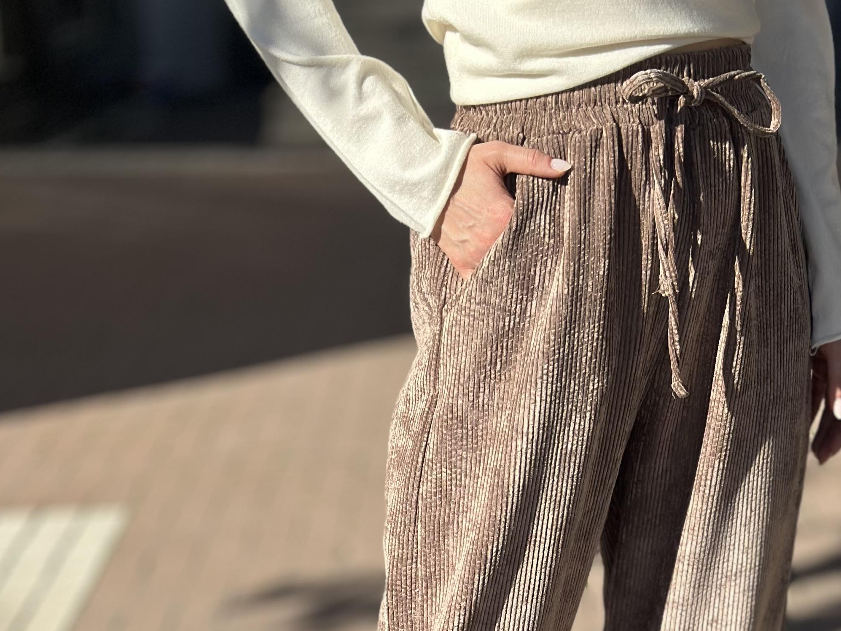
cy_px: 683
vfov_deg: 14.9
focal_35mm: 97
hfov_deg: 20.2
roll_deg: +0.4
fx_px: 2356
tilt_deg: -18.6
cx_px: 534
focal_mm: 6.86
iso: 100
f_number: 1.78
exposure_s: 1/5263
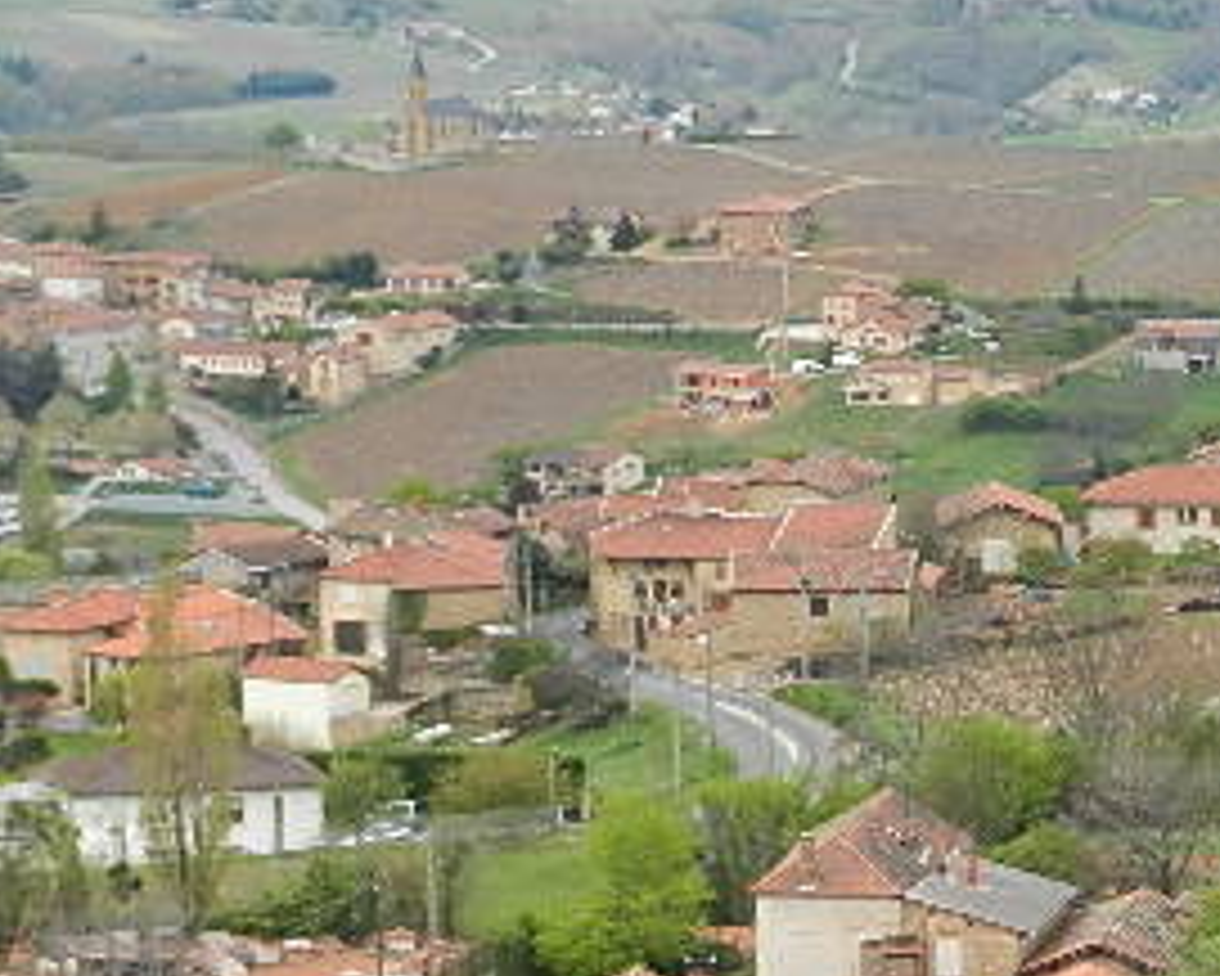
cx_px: 932
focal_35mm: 210
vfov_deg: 7.4
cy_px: 567
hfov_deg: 9.2
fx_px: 7585
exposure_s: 1/250
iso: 160
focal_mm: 16.3
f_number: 4.9
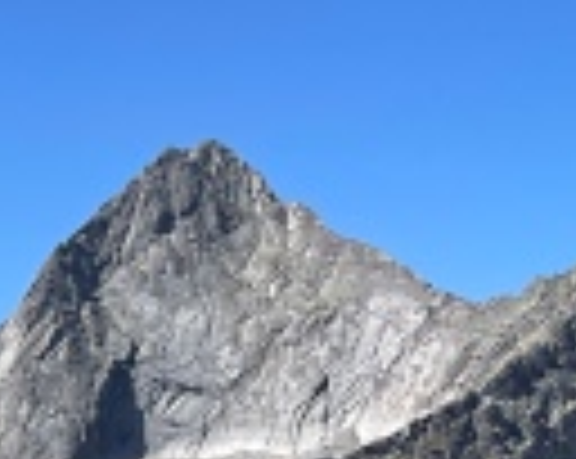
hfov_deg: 10.0
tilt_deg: -8.5
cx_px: -990
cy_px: 986
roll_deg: -2.2
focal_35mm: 159
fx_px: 2706
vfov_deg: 9.0
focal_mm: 4.2
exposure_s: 1/3861
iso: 32
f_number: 1.6
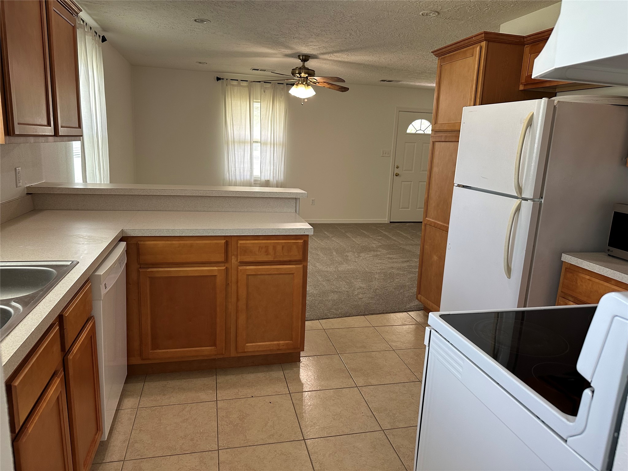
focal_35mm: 24
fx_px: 435
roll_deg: -2.9
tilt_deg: -11.8
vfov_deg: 56.8
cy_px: 236
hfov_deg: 71.6
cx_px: 314
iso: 160
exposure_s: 1/120
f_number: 1.78
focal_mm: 6.86
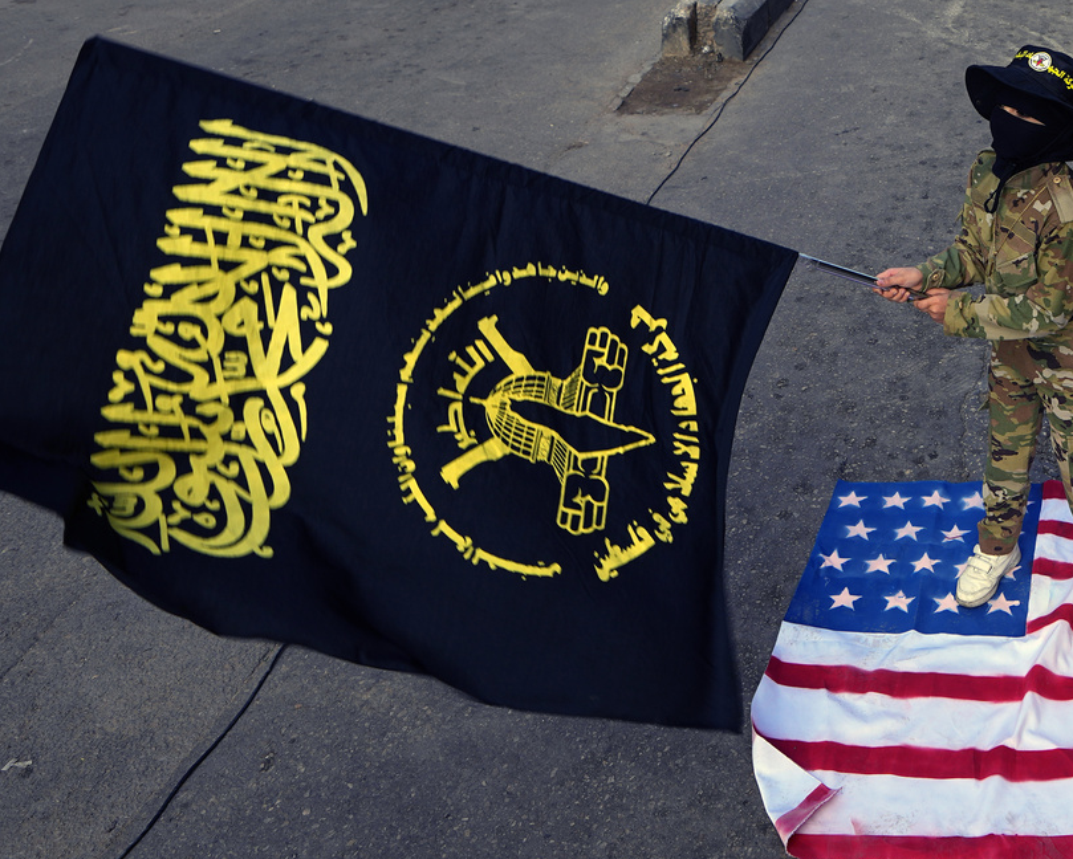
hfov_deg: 81.6
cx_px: 675
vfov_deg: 70.9
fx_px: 604
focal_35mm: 19
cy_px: 428
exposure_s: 1/320
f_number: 4
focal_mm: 16
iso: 100
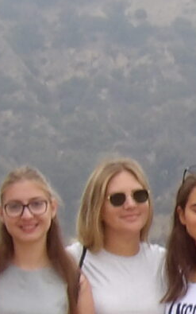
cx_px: 347
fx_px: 2700
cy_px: 282
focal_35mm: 316
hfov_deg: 4.1
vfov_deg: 6.6
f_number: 7.6
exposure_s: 1/60
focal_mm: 8.2
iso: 100
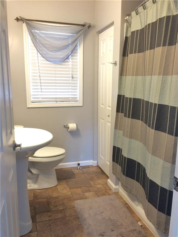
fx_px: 199
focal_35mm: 29
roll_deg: -0.1
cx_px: 89
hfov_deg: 48.2
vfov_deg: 61.7
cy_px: 118
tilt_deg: -9.8
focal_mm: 4.15
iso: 125
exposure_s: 1/30
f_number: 2.2
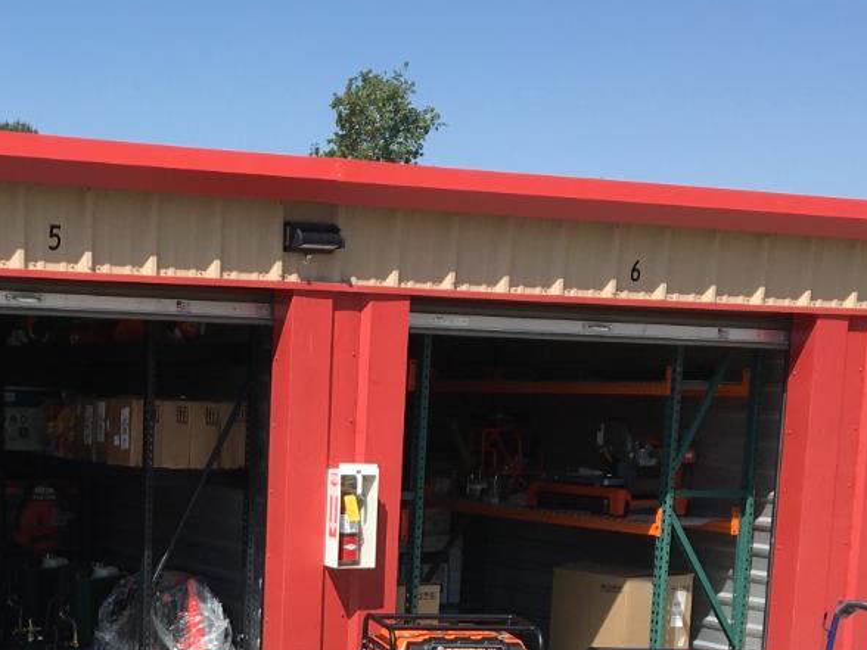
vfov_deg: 19.2
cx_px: 173
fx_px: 1853
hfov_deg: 25.9
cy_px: 692
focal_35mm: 74
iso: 25
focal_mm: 4.15
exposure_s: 1/1876
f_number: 2.2
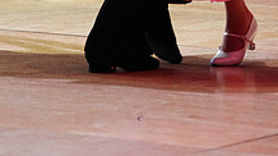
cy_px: -193
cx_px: 233
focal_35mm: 391
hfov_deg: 5.5
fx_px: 2879
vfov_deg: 3.1
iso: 2500
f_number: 4
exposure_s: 1/320
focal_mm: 140
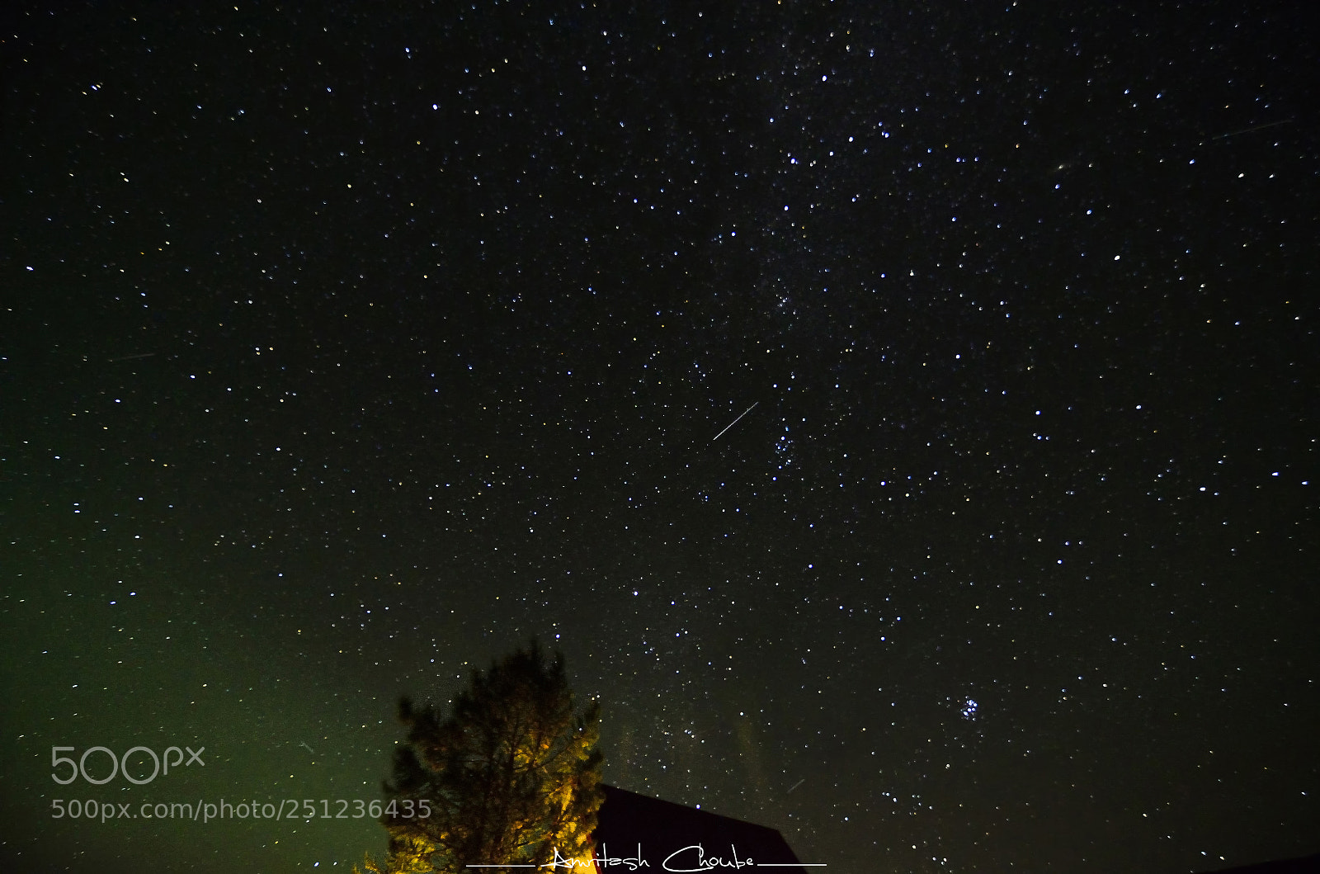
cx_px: 660
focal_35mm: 16
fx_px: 604
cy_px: 437
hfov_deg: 95.1
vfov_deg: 71.8
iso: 5000
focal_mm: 11
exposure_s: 10
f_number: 2.8
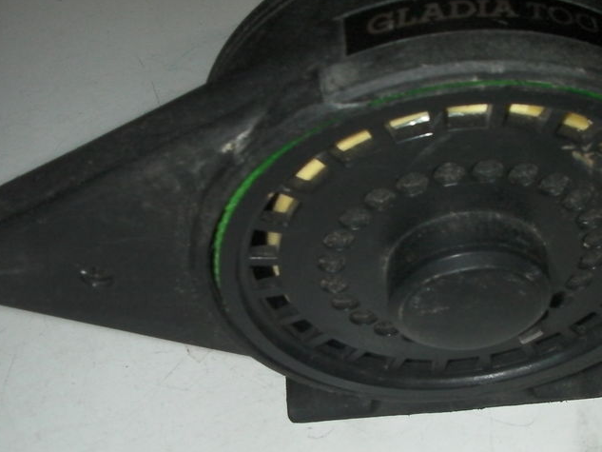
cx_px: 347
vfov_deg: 24.4
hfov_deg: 32.1
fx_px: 1044
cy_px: 239
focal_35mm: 60
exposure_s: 1/30
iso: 200
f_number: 5.6
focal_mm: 6.3
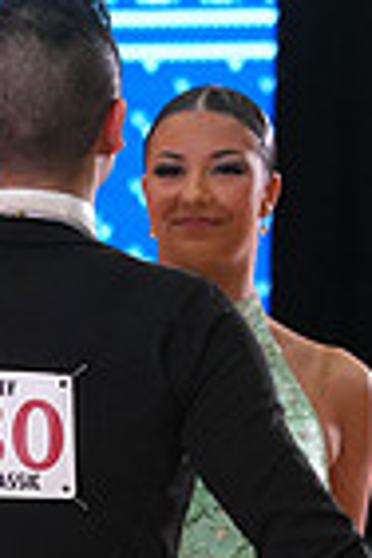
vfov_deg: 3.1
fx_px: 10136
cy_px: 799
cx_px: 53
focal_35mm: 654
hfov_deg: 2.1
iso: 4000
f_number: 6.3
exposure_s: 1/200
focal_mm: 159
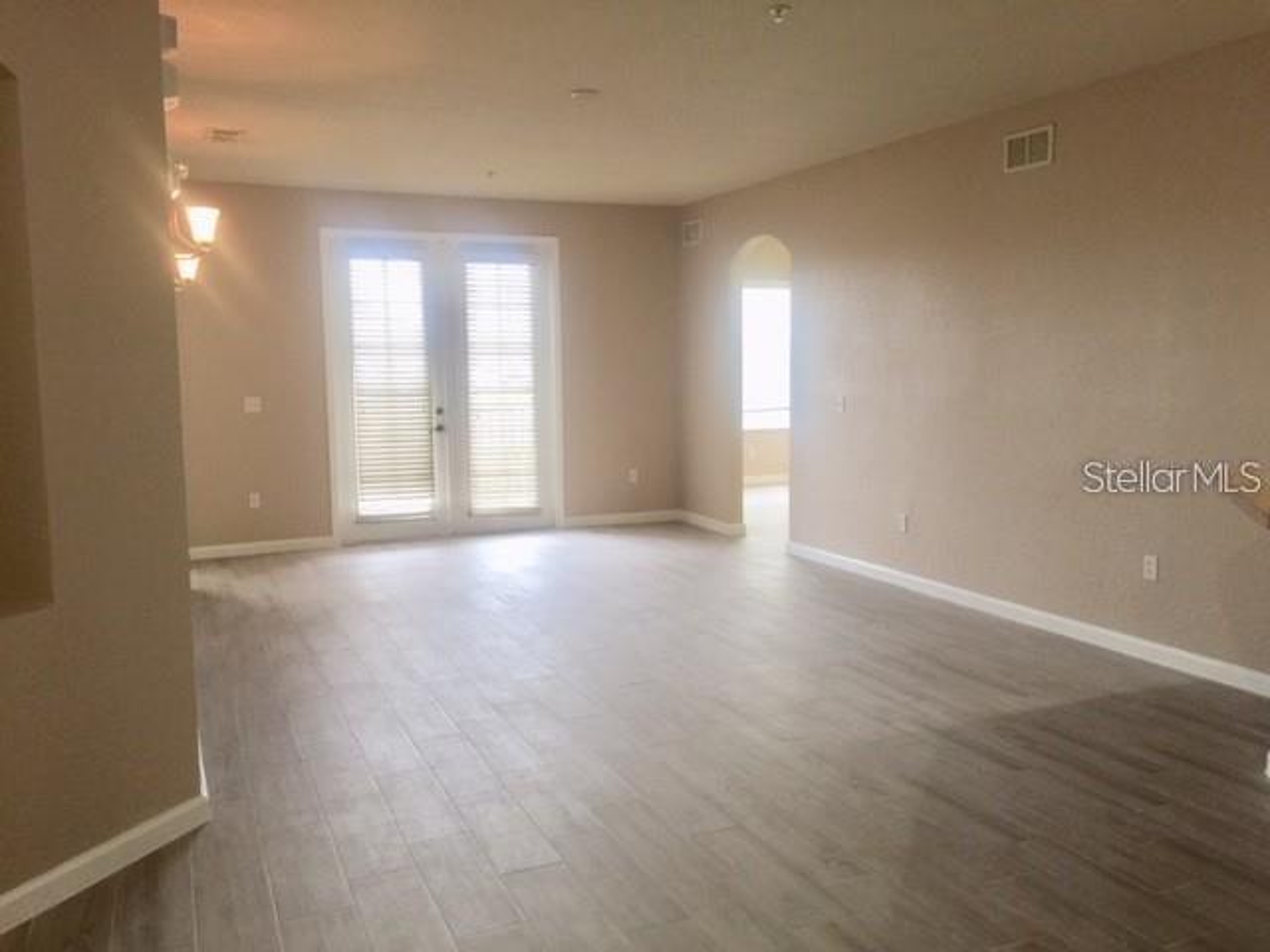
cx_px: 635
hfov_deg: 61.7
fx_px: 1064
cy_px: 476
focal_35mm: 29
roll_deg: -0.9
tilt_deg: -3.4
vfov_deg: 48.2
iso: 50
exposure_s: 1/30
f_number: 2.2
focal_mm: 4.15
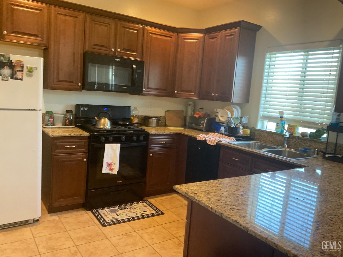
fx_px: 287
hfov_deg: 61.7
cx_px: 172
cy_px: 128
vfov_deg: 48.2
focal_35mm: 29
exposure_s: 1/60
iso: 100
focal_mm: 3
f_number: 1.8
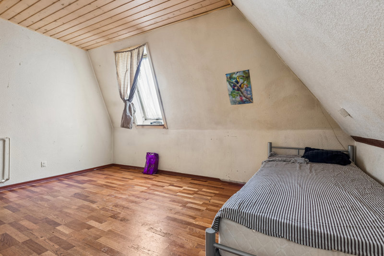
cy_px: 128
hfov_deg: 90.0
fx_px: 192
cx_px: 192
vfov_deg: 67.4
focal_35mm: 18
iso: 250
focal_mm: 18
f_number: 10
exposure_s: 1
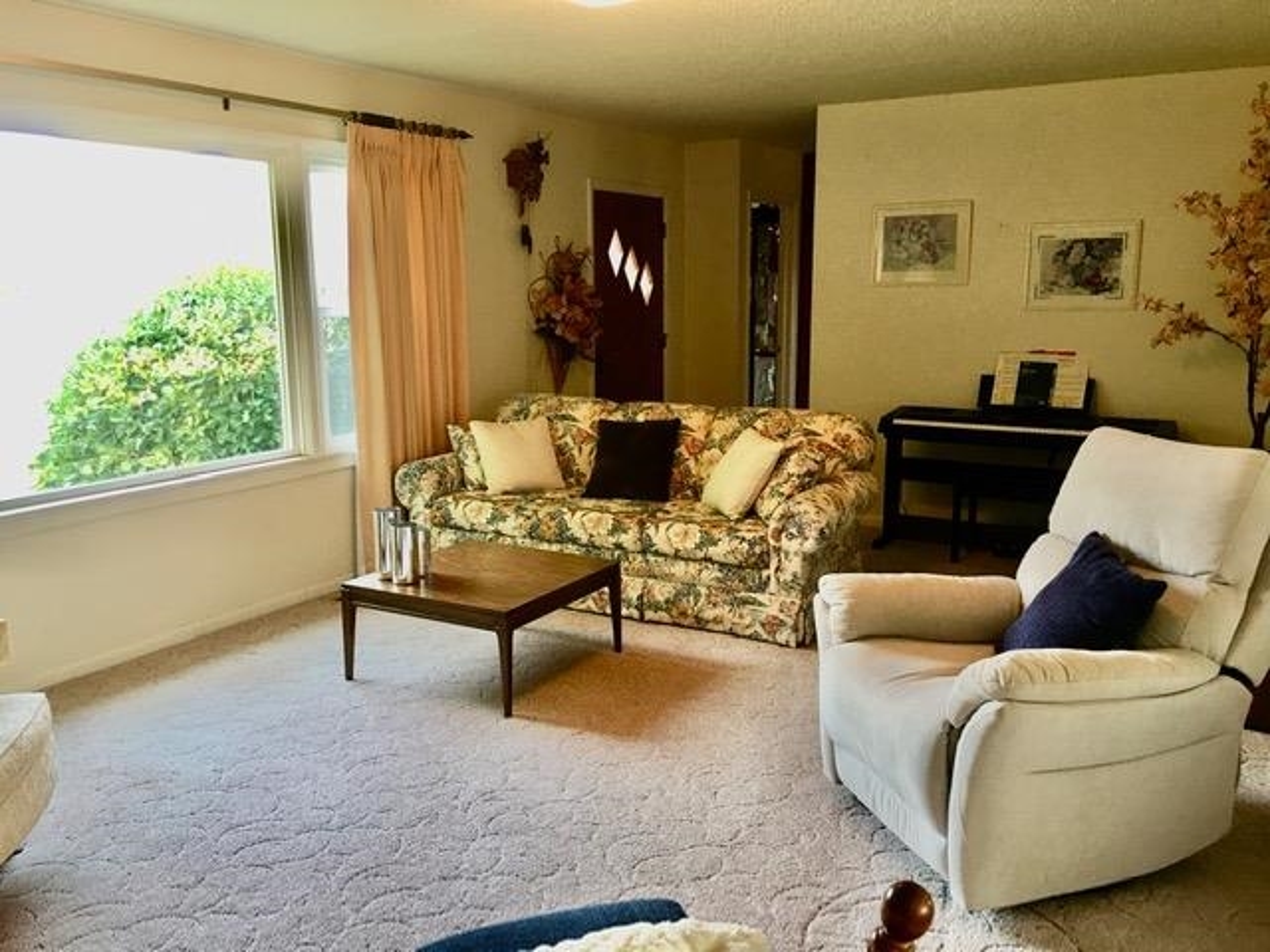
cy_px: 476
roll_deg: -0.5
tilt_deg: -8.5
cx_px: 635
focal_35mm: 29
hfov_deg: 61.7
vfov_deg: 48.2
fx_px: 1064
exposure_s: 1/15
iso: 32
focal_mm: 4.15
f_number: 2.2
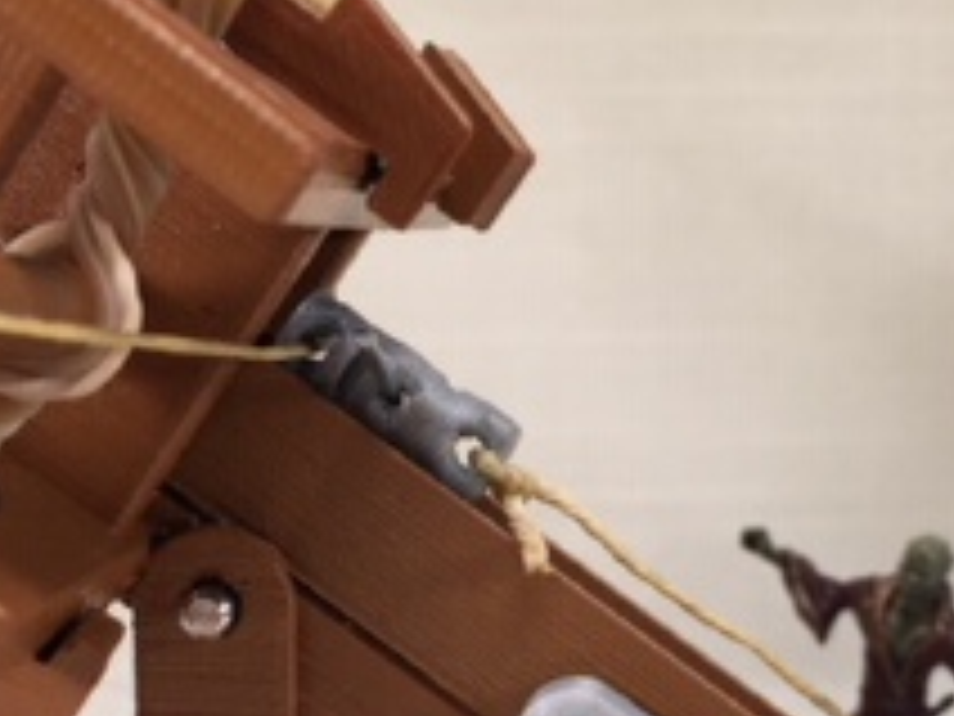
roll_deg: -0.5
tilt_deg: -12.7
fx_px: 2012
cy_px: 680
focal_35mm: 73
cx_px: 520
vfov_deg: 19.7
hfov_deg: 26.7
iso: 32
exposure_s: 1/120
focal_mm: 4.15
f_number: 2.2
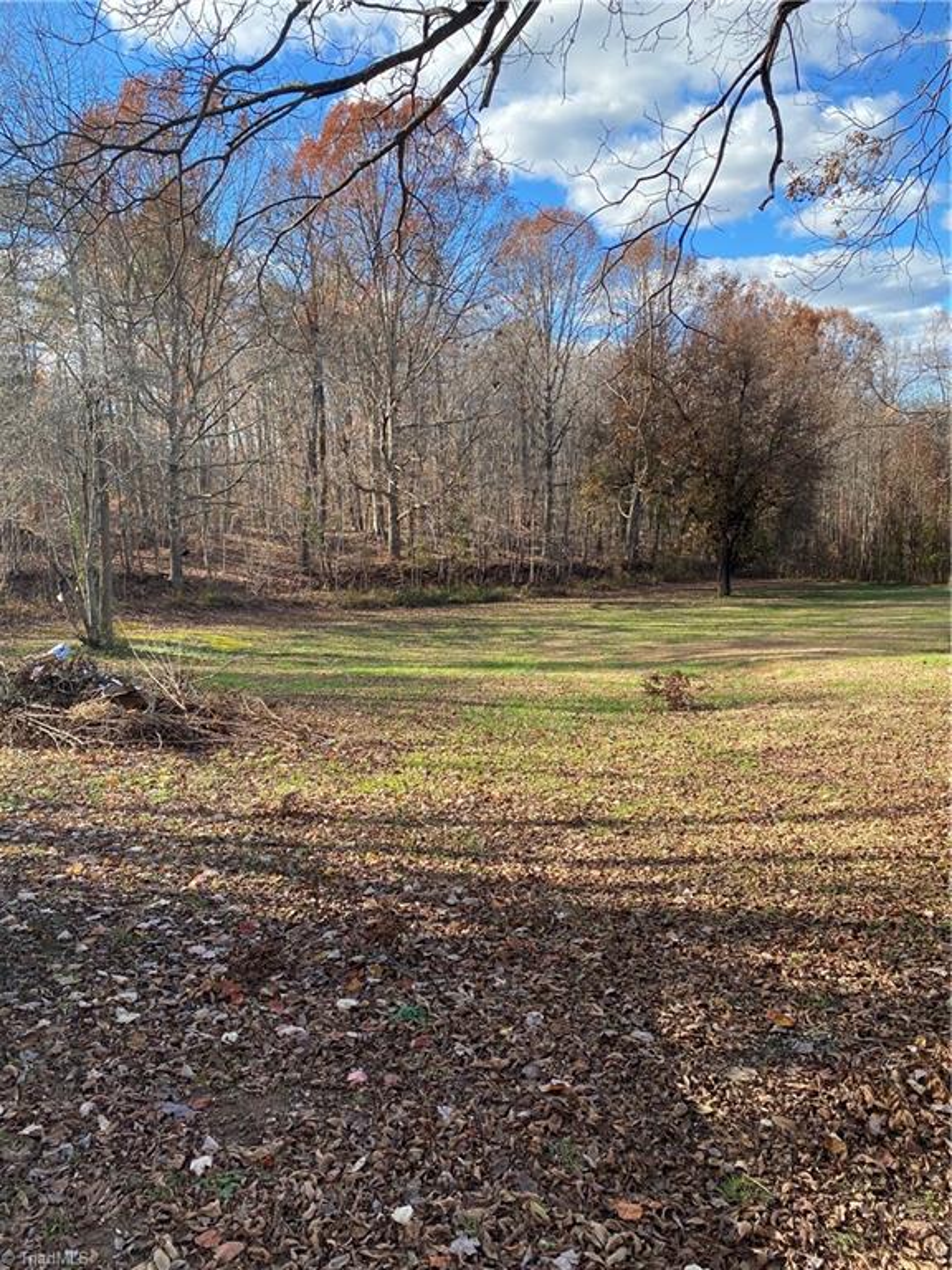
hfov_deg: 53.1
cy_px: 635
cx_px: 476
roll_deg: +0.8
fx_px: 953
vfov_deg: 67.3
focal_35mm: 26
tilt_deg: -5.4
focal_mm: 4.25
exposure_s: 1/778
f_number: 1.8
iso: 32
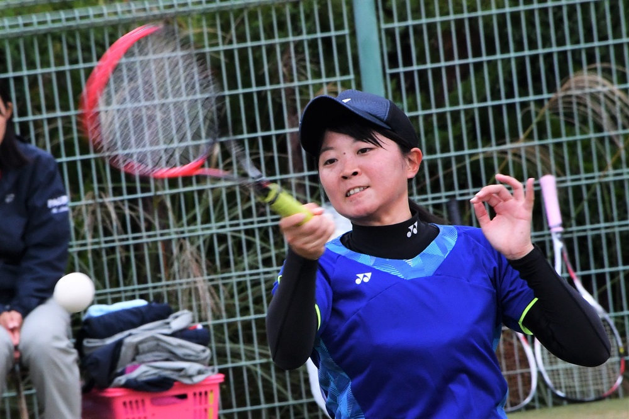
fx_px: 9781
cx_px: 314
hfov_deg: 3.7
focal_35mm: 560
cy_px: 210
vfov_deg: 2.5
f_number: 13
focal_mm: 280
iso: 1000
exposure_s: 1/640
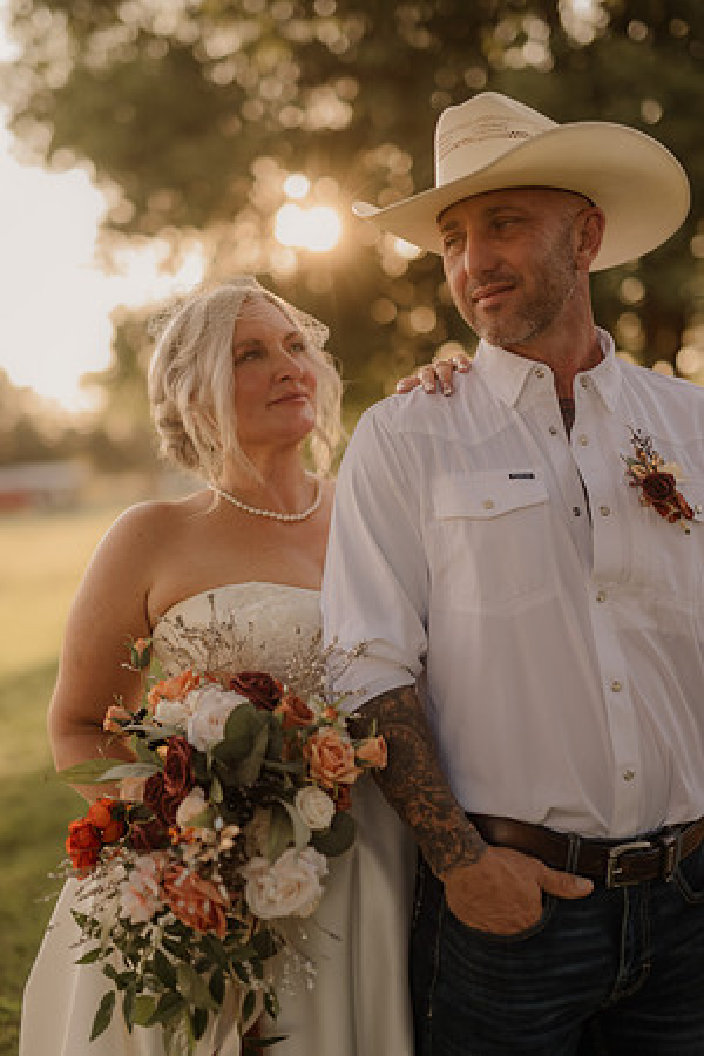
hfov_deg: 27.0
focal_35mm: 50
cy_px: 528
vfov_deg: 39.6
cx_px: 352
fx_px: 1467
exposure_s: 1/640
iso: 200
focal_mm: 50
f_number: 2.8
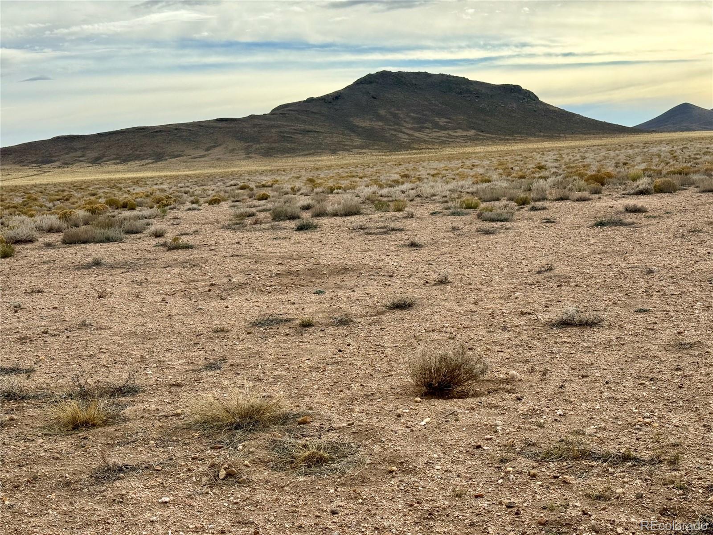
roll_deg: +3.5
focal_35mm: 48
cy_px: 268
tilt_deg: -7.1
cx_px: 356
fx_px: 989
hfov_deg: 39.7
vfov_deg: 30.3
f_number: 1.78
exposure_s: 1/4608
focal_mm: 6.76
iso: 64
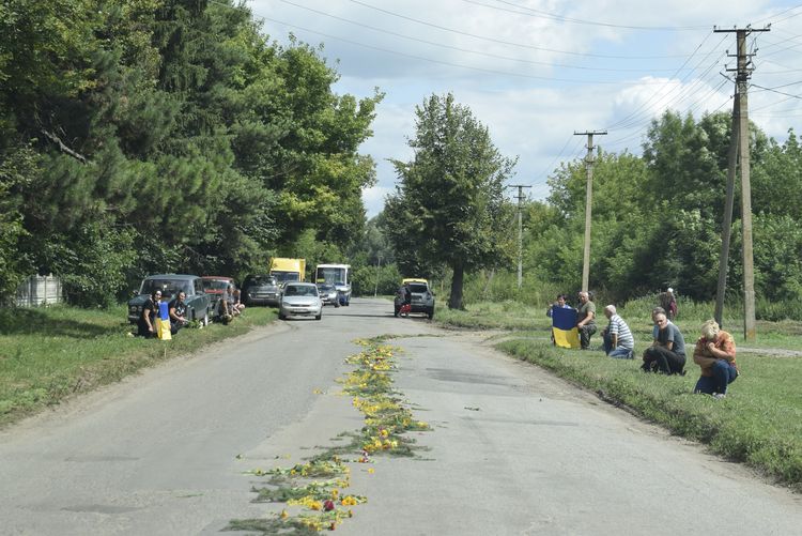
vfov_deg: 16.6
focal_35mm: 82
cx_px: 401
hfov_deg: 24.6
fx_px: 1839
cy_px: 268
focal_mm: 55
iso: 200
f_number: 9
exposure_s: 1/320
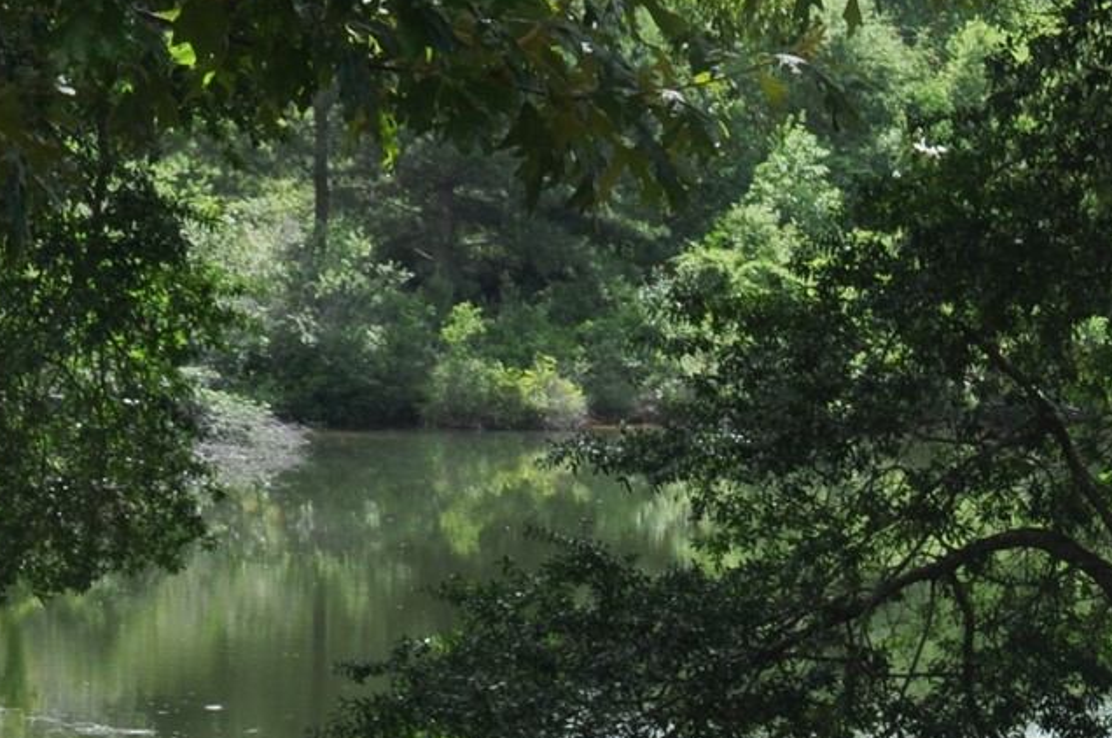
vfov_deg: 7.5
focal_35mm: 180
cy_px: 964
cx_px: 1712
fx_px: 5543
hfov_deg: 11.0
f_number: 11
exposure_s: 1/125
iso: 200
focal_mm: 35
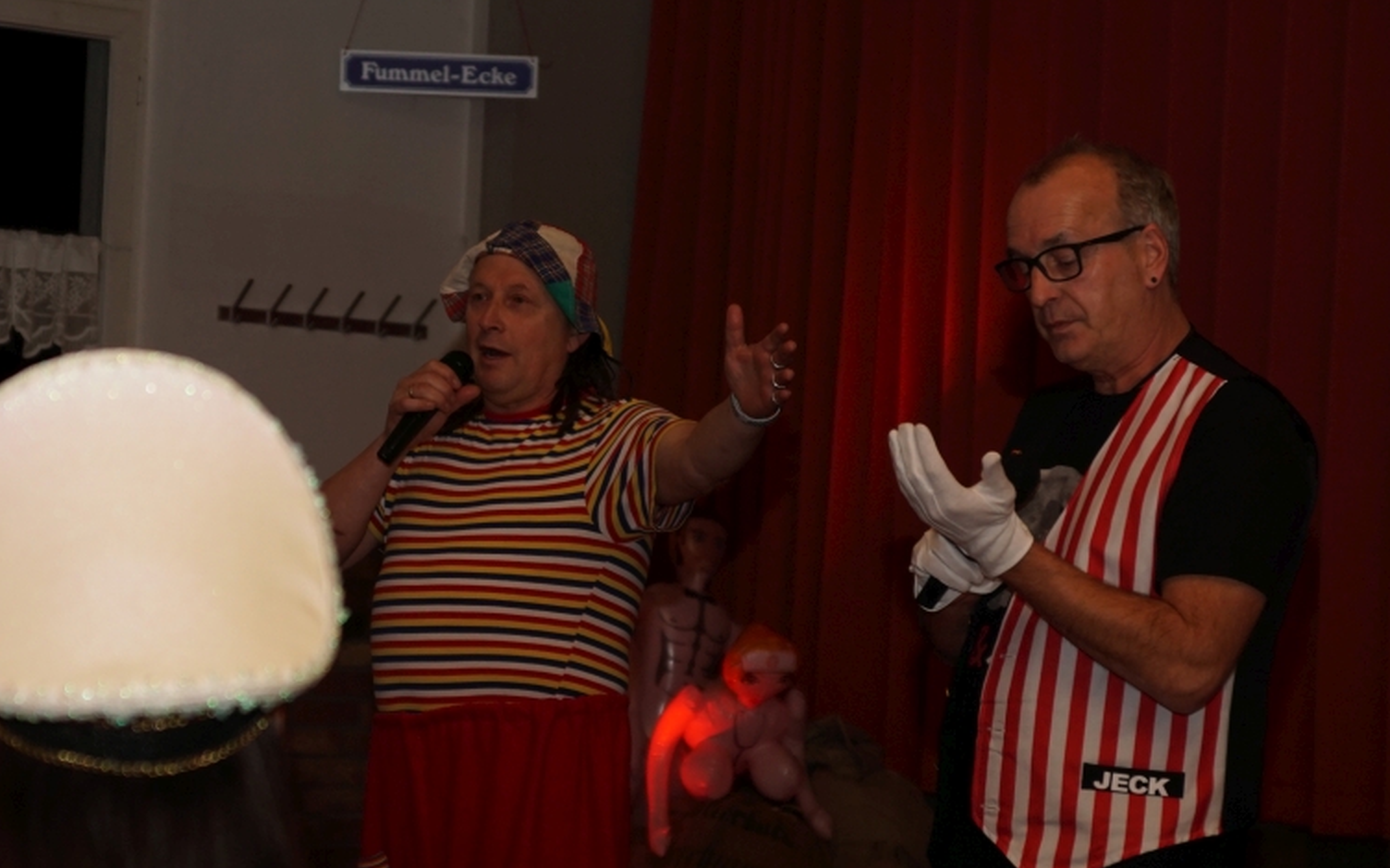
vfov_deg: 10.7
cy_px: 418
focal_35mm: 122
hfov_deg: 17.1
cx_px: 564
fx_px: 4622
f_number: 4.5
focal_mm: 60
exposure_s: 1/100
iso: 400
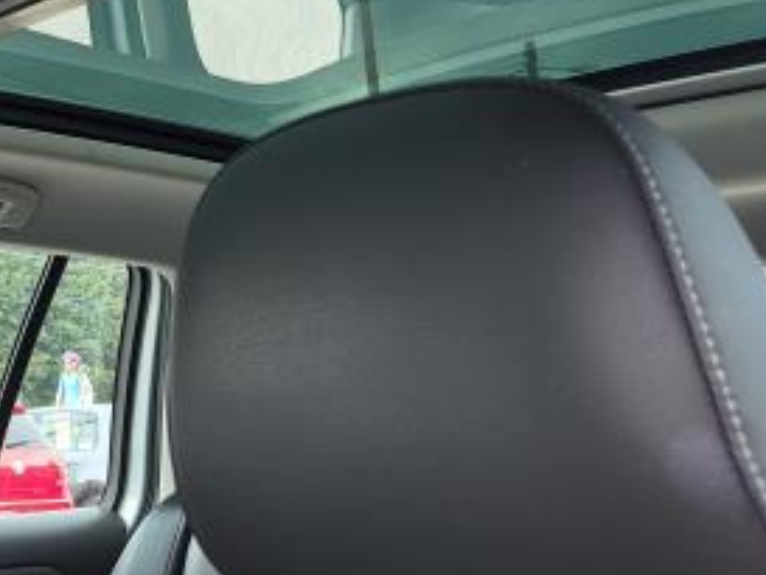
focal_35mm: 61
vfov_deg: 23.0
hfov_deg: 28.4
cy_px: -17
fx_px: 1350
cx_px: -101
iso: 50
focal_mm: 5.4
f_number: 1.8
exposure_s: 1/120
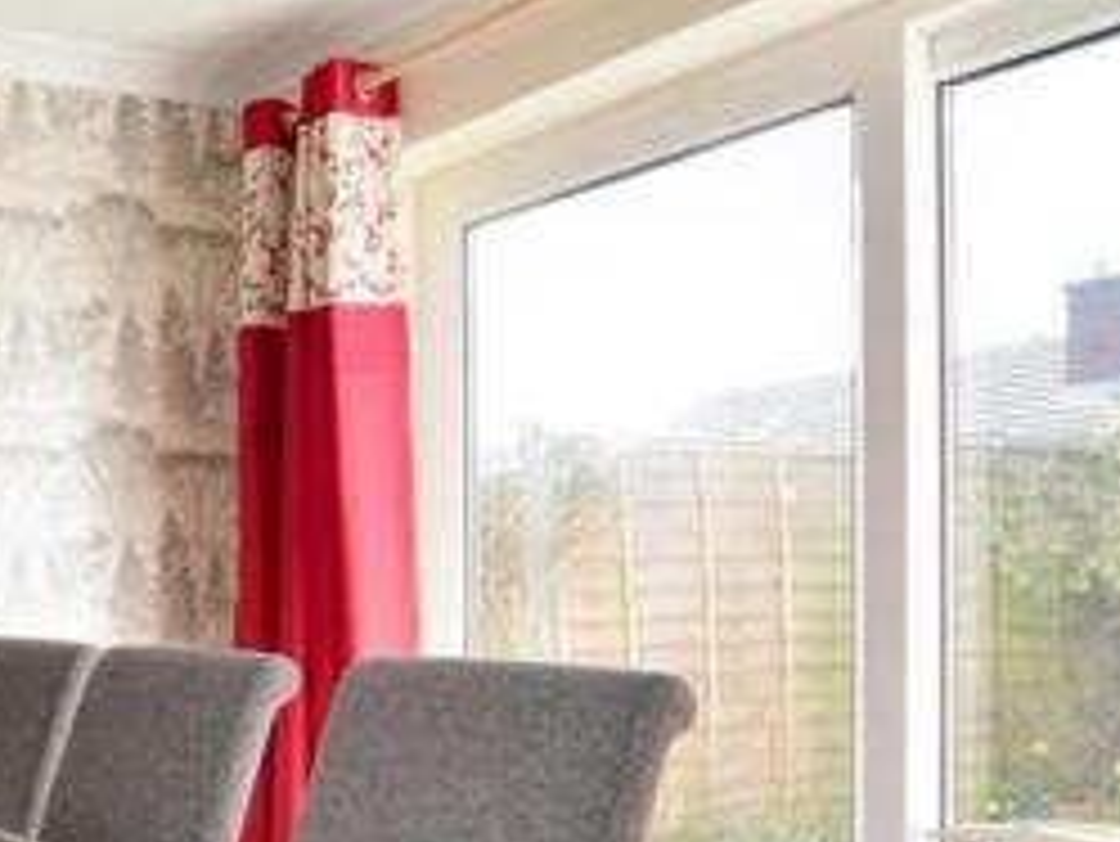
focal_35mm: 38
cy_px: 615
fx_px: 1230
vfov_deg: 37.0
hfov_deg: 37.5
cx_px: -211
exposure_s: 1/50
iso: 400
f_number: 11
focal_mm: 10
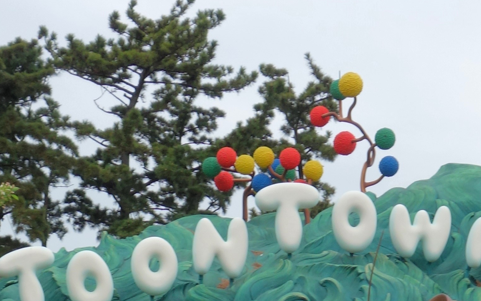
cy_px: 802
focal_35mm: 164
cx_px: 268
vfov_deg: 7.3
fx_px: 2150
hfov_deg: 12.8
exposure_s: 1/200
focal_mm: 16.78
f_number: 5.6
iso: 160
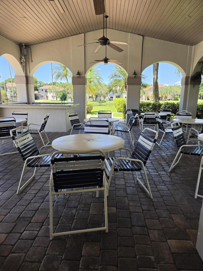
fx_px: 180
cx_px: 102
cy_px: 136
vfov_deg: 73.9
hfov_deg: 58.9
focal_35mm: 23
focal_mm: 5.4
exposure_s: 1/1765
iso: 80
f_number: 1.8
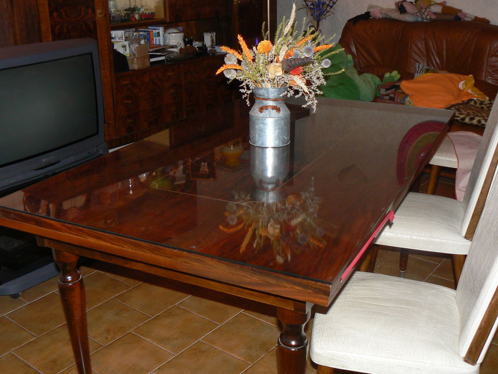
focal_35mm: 40
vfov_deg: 36.0
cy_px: 194
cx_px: 245
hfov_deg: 46.8
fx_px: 575
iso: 100
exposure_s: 1/30
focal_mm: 6
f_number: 2.8
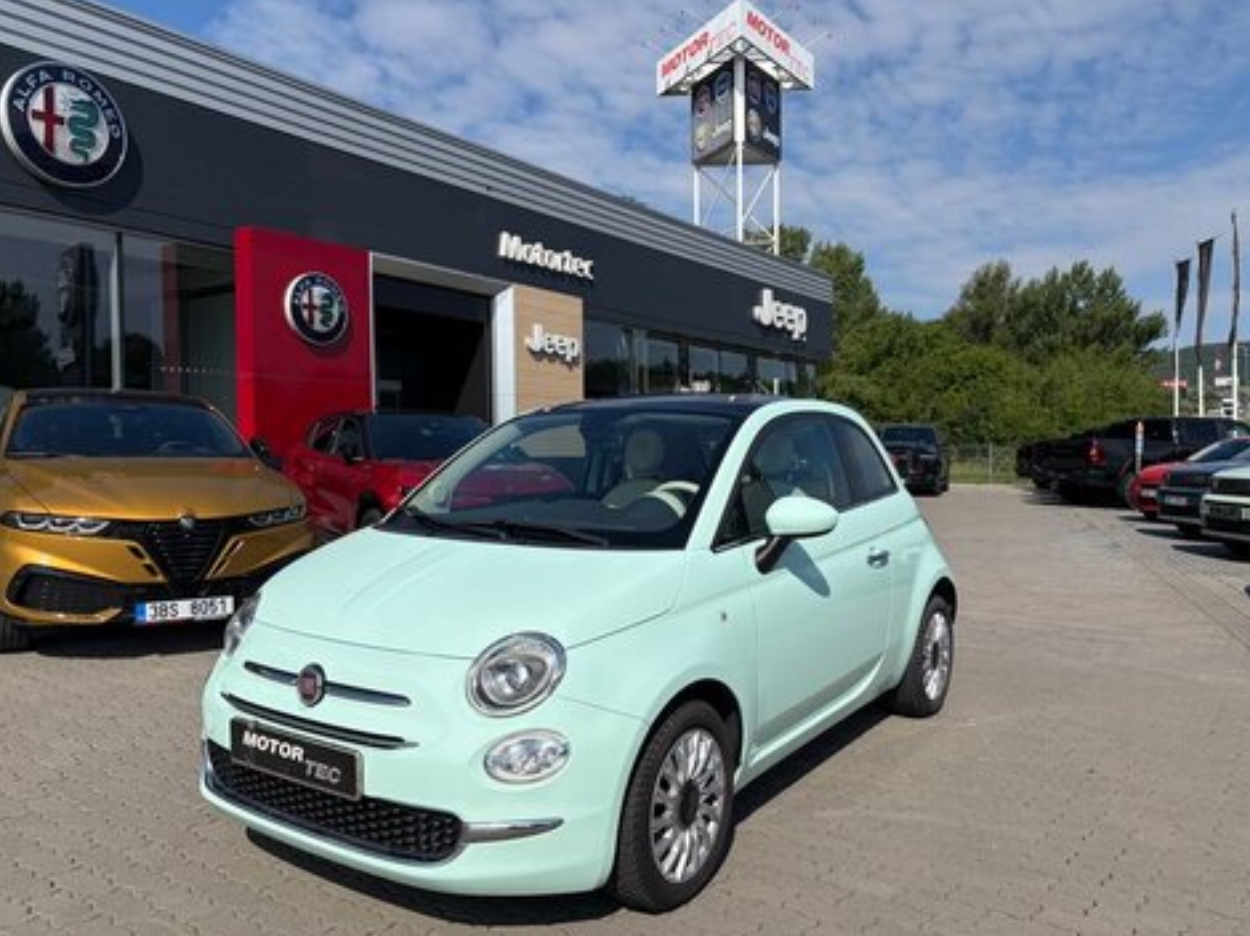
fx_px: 974
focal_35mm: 27
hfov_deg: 65.3
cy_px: 476
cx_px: 604
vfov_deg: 51.3
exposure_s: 1/6993
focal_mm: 5.96
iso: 50
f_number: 1.6
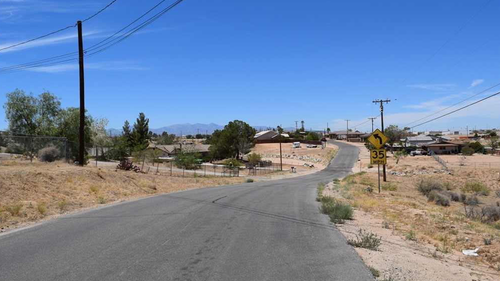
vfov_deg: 40.2
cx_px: 250
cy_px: 129
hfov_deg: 66.1
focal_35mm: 29
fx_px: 384
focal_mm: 18
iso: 200
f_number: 11
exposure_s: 1/500
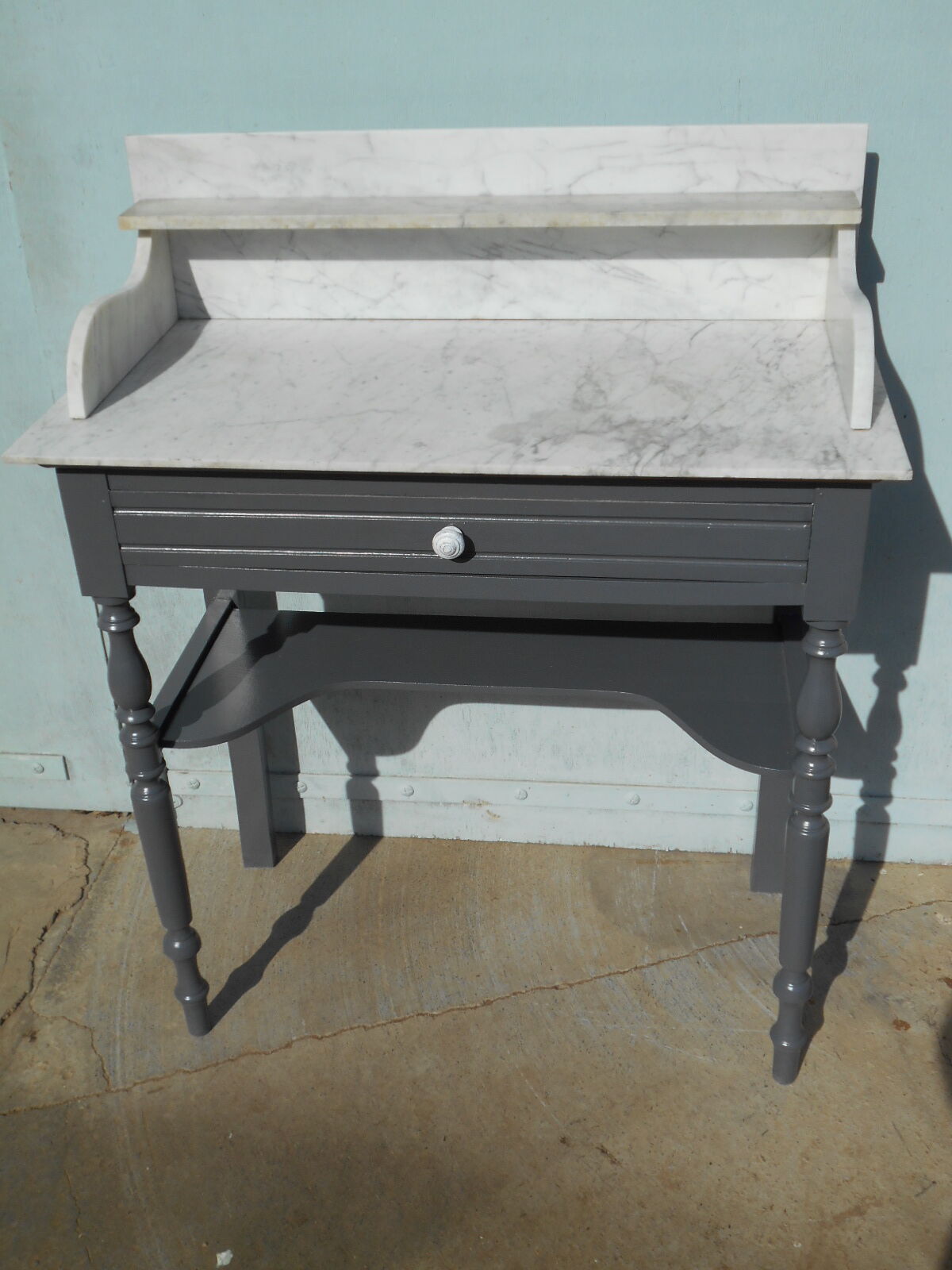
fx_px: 1430
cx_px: 476
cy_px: 635
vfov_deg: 47.9
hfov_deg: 36.8
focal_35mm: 39
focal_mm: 6.7
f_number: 3.9
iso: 80
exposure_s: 1/1250
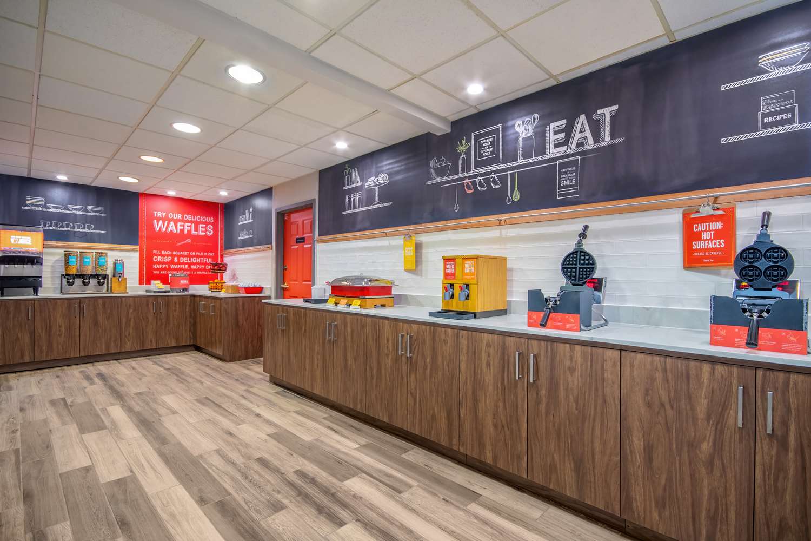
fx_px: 389
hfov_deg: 92.4
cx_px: 406
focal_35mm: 17
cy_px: 270
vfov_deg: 69.7
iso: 400
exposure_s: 1/4
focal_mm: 11.5
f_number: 9
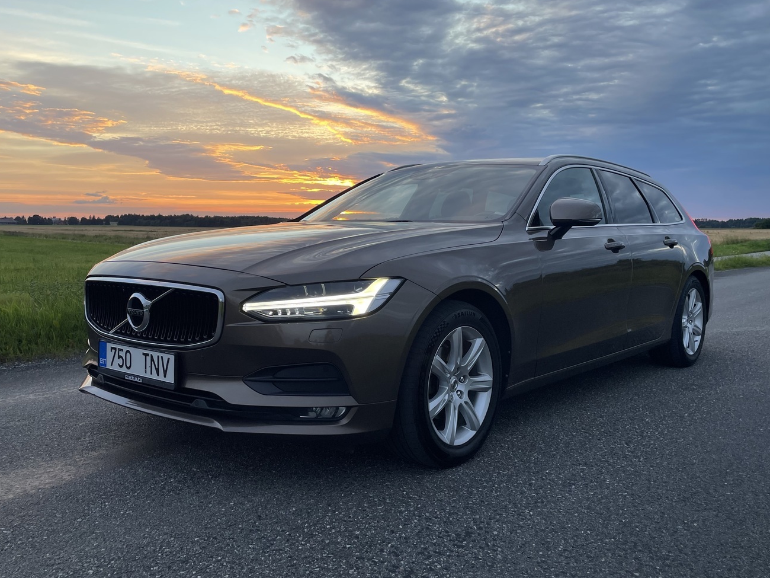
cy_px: 272
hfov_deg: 56.8
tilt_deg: -4.0
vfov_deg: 44.1
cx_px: 390
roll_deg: -0.5
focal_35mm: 32
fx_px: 712
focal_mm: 4.2
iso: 32
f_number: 1.6
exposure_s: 1/152
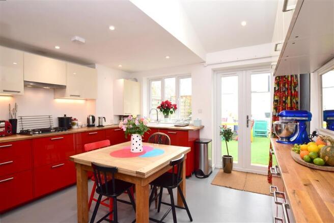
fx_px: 160
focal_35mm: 17
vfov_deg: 69.6
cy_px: 112
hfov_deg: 92.5
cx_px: 167
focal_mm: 11.5
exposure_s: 1/60
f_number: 8
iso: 400
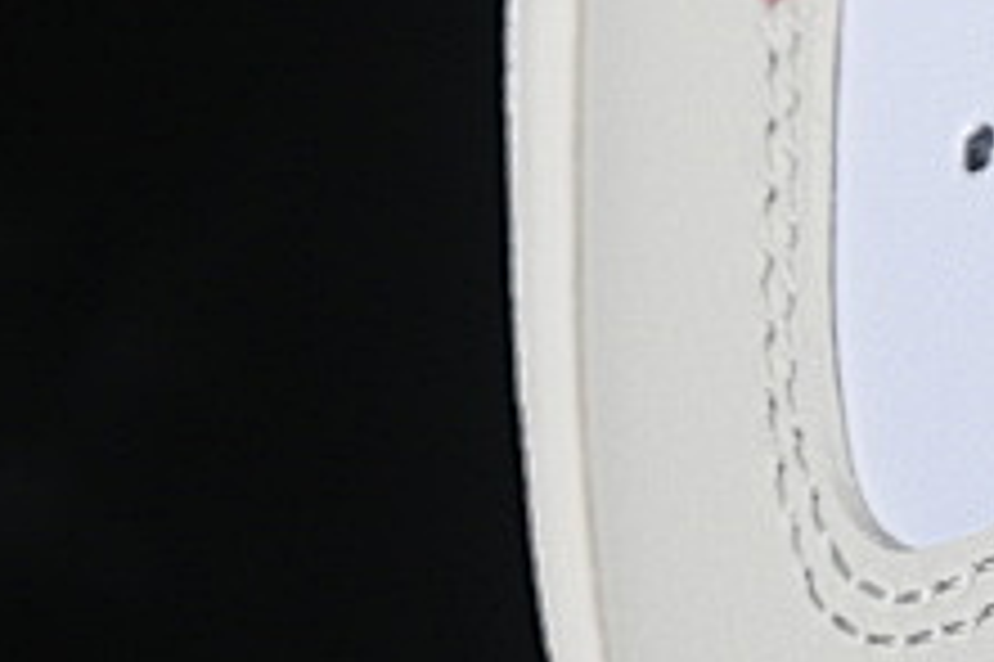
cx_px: 1525
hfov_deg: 5.6
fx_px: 10125
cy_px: -225
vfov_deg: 3.7
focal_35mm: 367
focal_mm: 50
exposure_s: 1/80
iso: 160
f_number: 7.1
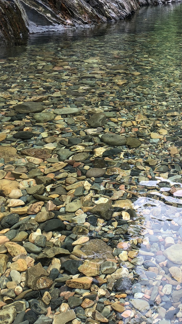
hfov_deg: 25.9
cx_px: 152
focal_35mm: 45
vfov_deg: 45.5
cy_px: 160
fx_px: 386
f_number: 1.8
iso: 20
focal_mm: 4
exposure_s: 1/324
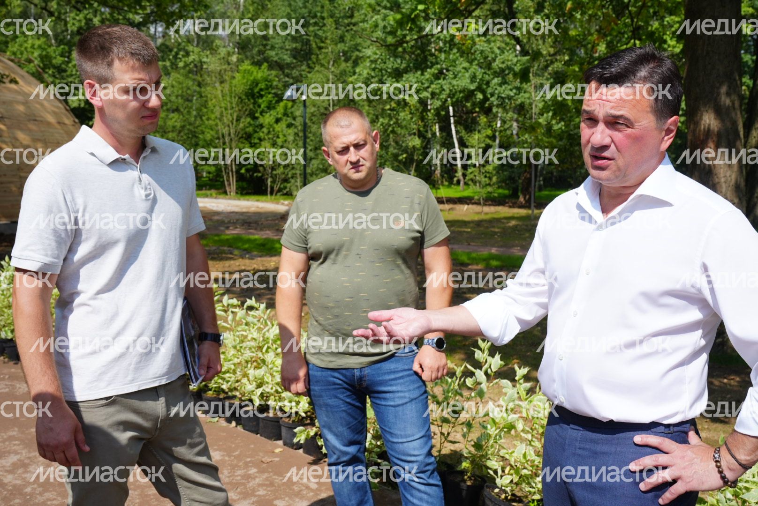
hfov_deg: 54.4
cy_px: 253
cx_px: 379
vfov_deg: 37.9
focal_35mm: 35
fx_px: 737
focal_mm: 35
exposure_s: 1/1600
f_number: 8
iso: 640
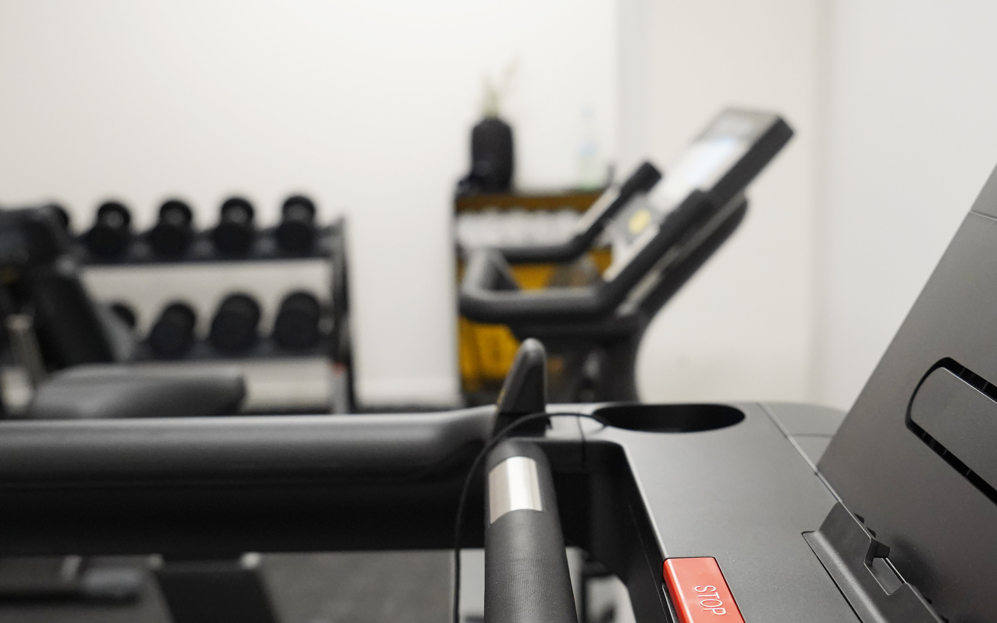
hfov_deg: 38.9
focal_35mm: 52
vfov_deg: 24.8
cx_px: 472
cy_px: 395
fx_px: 1413
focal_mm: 34
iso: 5000
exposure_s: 1/160
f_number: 4
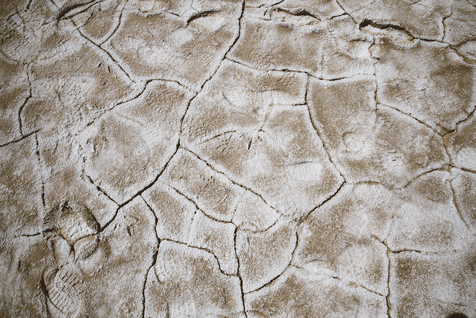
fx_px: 265
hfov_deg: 84.0
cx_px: 238
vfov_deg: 62.0
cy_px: 159
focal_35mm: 20
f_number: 11
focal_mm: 20
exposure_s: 1/500
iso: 160
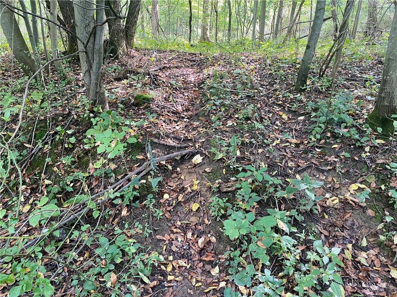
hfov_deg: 67.3
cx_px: 198
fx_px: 298
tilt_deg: -13.6
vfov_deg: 53.1
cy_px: 148
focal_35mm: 26
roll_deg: -3.7
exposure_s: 1/94
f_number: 1.8
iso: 125
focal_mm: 4.25
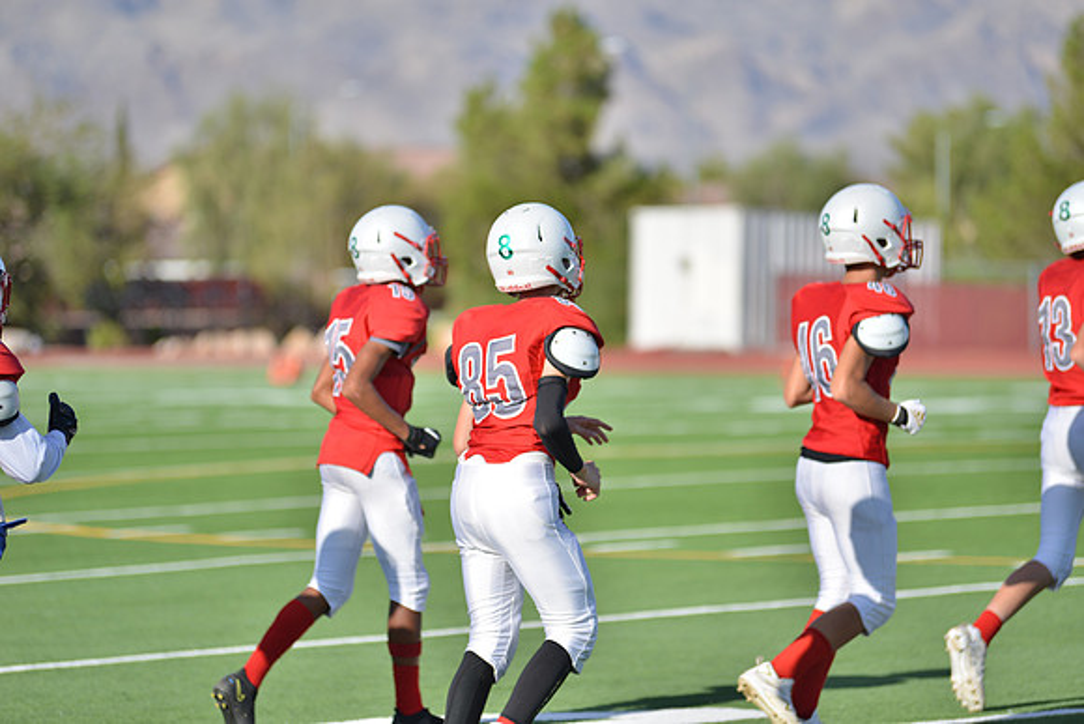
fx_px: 6023
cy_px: 362
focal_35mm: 200
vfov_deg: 6.9
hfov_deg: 10.3
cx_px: 542
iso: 100
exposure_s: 1/1600
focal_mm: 200
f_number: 2.8
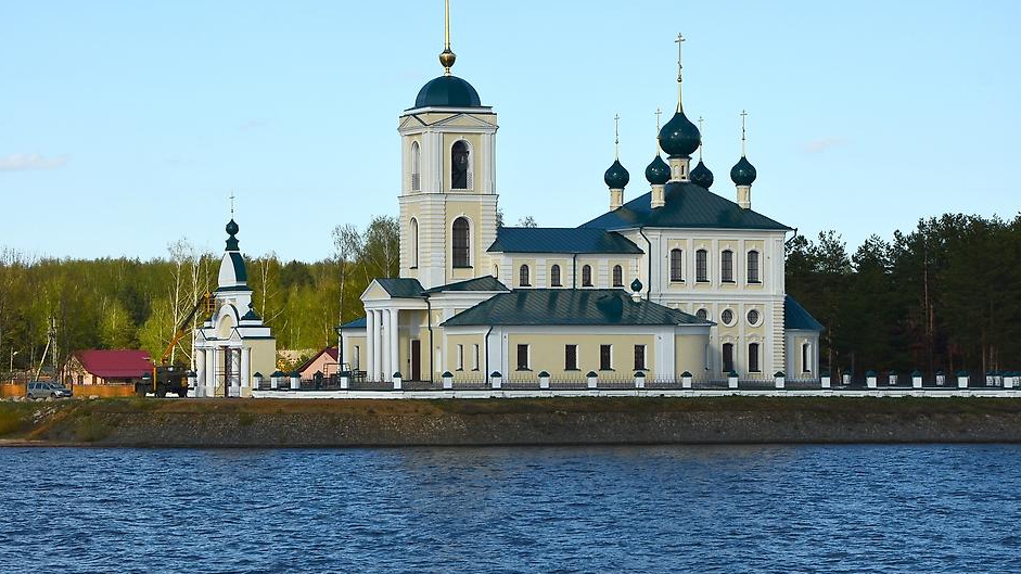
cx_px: 457
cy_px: 254
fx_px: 3790
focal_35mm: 140
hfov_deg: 15.3
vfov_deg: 8.7
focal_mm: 70
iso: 200
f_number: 10
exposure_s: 1/800
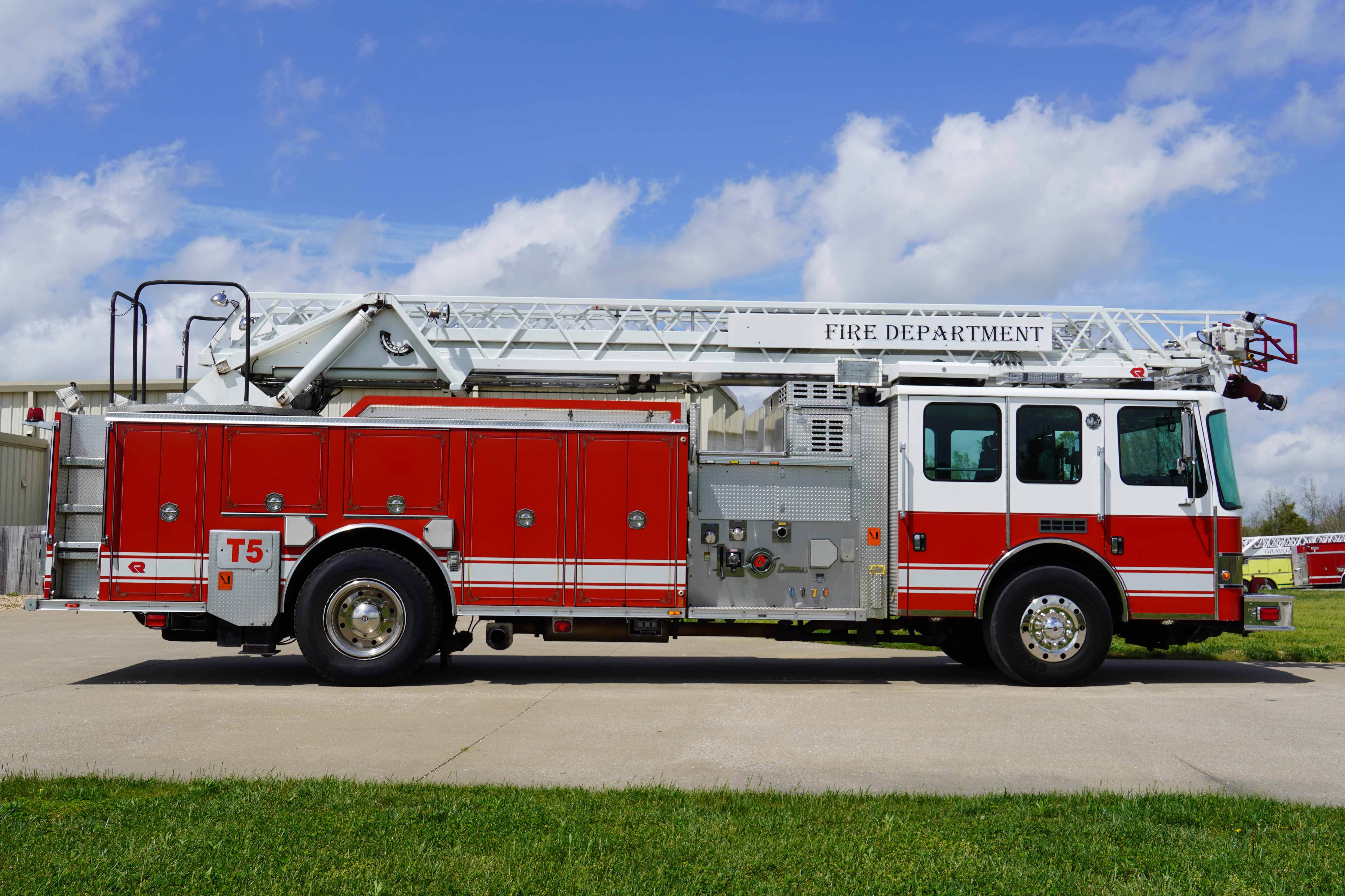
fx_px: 1513
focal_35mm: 40
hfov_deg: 47.9
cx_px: 672
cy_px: 448
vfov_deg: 33.0
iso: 100
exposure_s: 1/250
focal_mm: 27
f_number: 10
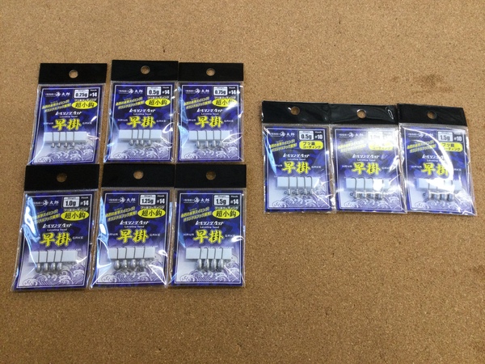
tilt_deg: -71.0
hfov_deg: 58.4
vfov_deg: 45.4
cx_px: 242
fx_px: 434
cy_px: 182
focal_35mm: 31
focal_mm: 3.3
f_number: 2.4
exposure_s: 1/30
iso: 40
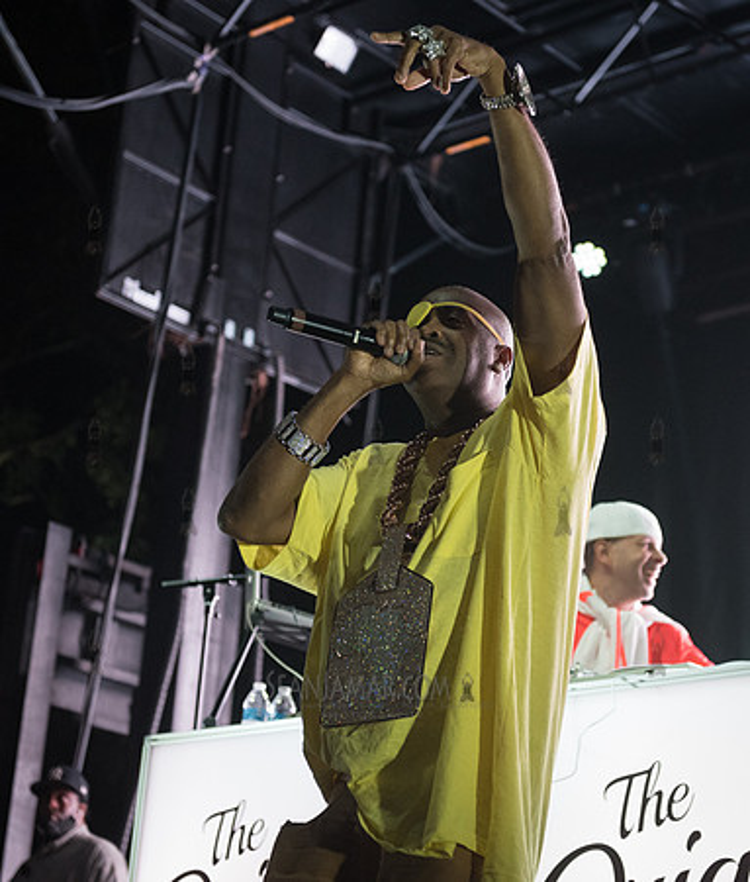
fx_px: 2202
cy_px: 441
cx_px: 428
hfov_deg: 19.3
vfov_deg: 22.6
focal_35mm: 82
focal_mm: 60
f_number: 3.5
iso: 3200
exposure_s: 1/320
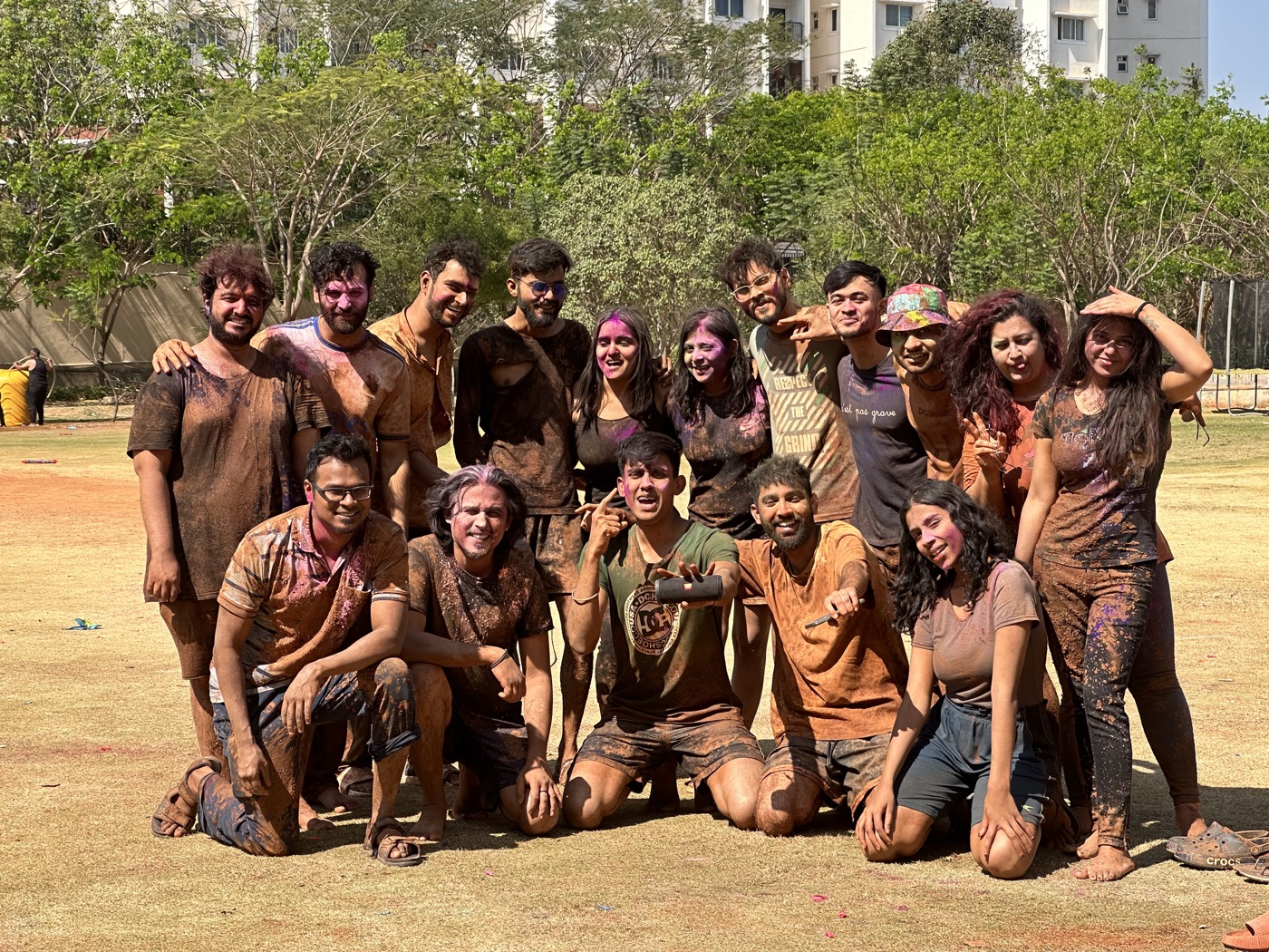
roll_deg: +0.3
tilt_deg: -1.6
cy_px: 476
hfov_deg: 25.3
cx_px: 634
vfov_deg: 19.1
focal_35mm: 77
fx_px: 2823
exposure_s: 1/306
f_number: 2.8
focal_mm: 9
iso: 32
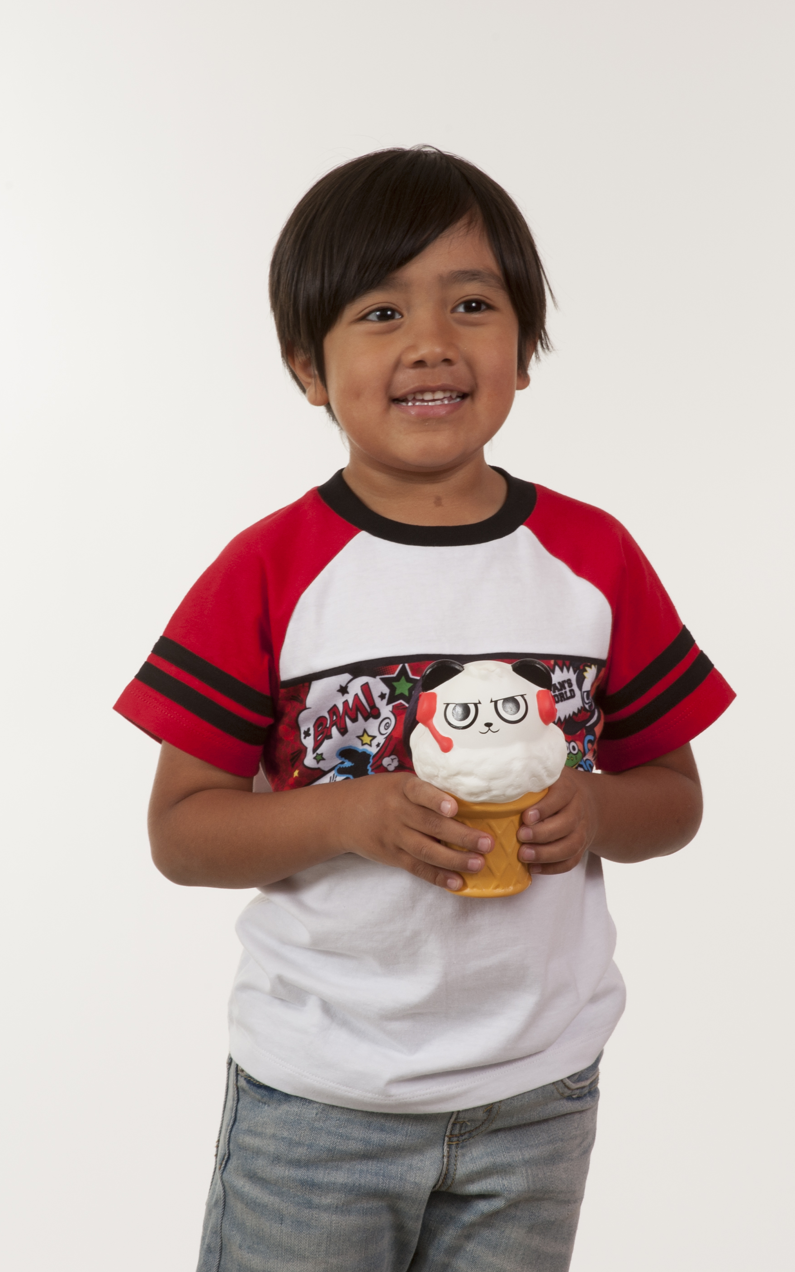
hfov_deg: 10.0
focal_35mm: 131
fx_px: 4541
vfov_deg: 15.9
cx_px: 431
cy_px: 632
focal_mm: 85
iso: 200
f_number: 14
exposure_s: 1/125
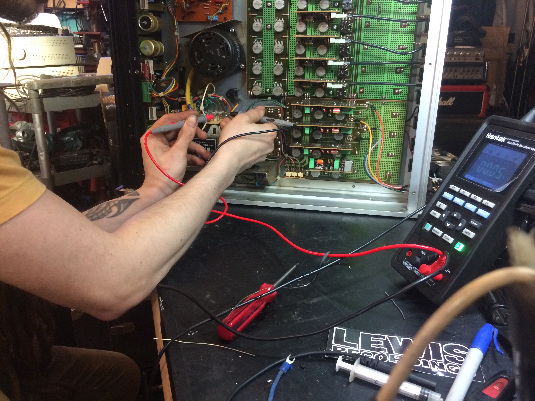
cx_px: 268
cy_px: 200
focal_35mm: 29
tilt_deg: -19.5
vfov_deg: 48.2
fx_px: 448
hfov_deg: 61.7
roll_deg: -3.9
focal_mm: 4.15
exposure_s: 1/25
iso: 320
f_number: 2.2
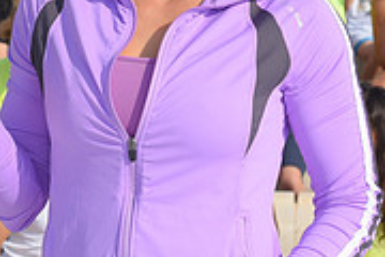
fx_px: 1722
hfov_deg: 12.7
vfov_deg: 8.5
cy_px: 52
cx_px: 73
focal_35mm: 161
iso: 100
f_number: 6.3
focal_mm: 50
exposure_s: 1/400
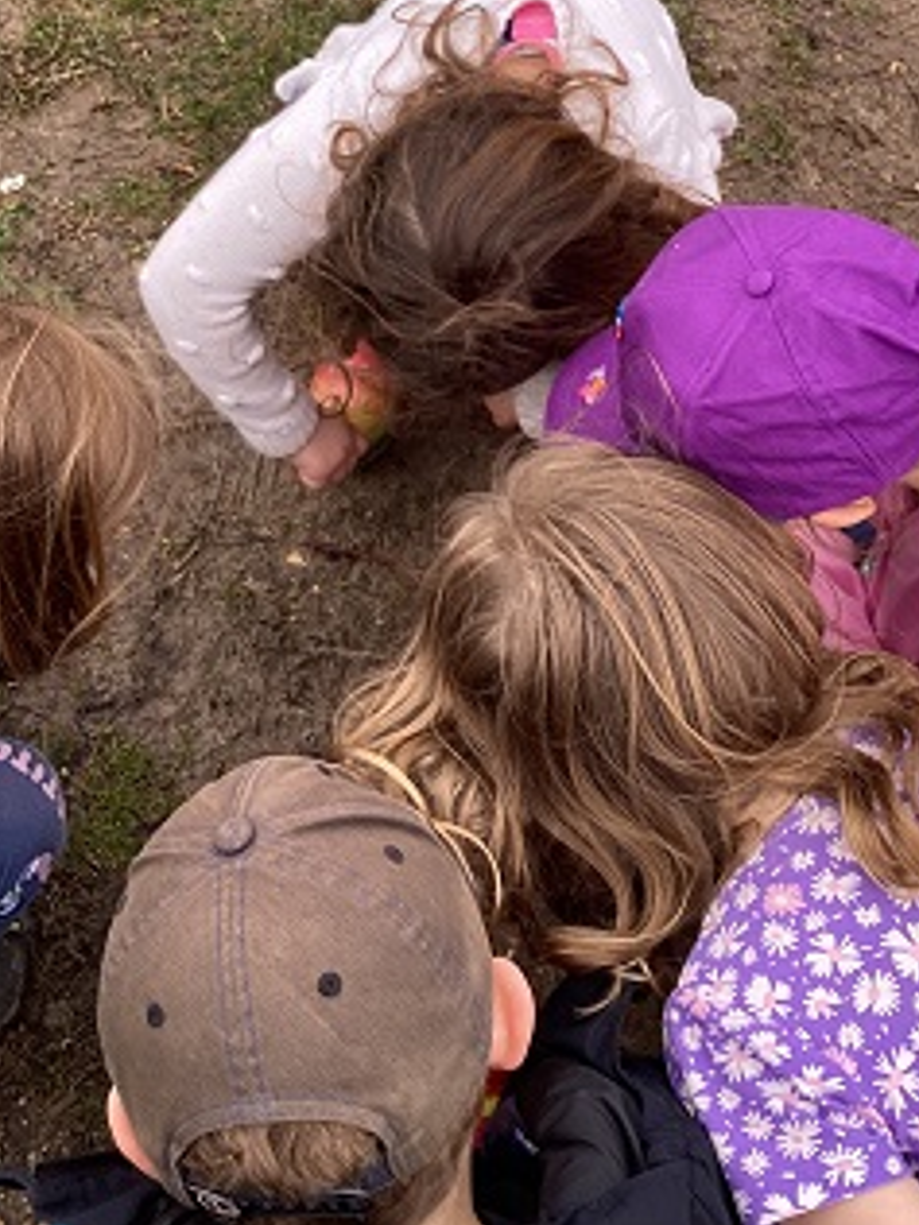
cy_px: 264
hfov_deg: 29.6
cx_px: 390
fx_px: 1734
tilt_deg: -54.8
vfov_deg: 37.6
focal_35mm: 49
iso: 25
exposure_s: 1/201
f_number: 2.4
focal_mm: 3.3
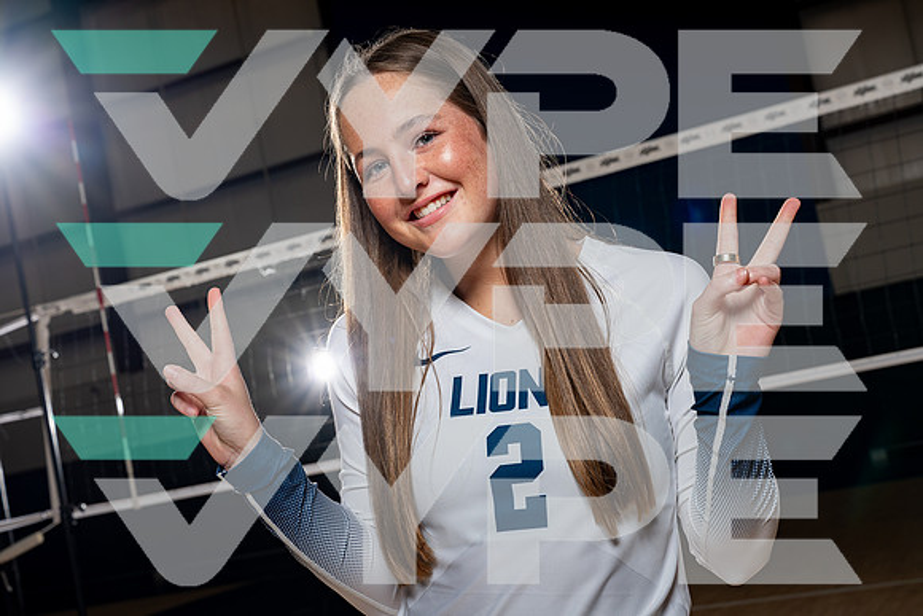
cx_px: 462
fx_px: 1410
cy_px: 308
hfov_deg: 36.2
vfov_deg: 24.6
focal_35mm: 55
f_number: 8
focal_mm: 55
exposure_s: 1/250
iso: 100
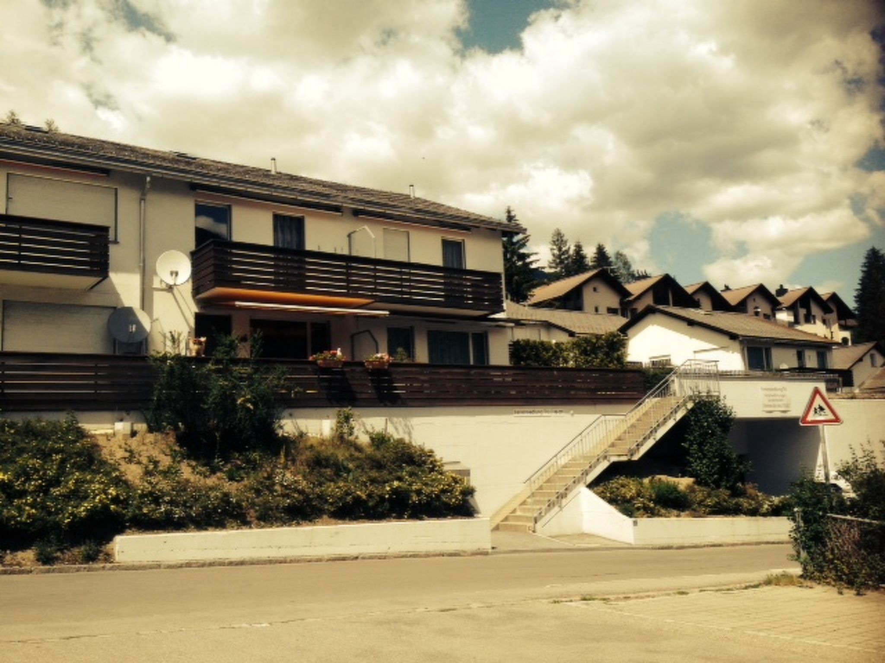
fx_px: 895
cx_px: 442
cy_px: 332
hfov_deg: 52.6
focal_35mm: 35
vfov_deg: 40.7
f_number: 2.4
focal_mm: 4.28
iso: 50
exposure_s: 1/2045
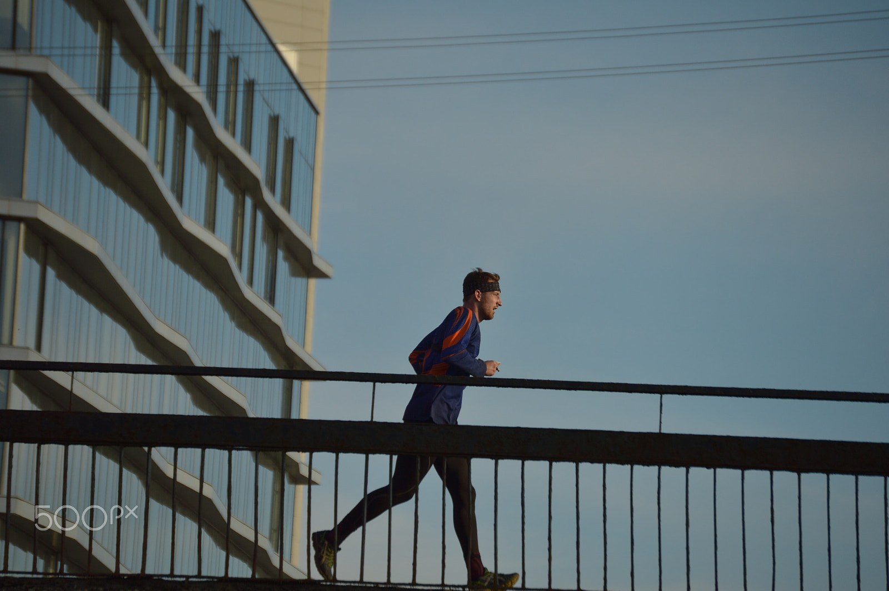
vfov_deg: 7.0
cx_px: 444
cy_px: 296
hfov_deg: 10.6
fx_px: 4811
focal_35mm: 195
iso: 200
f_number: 5.6
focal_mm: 130
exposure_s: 1/1000
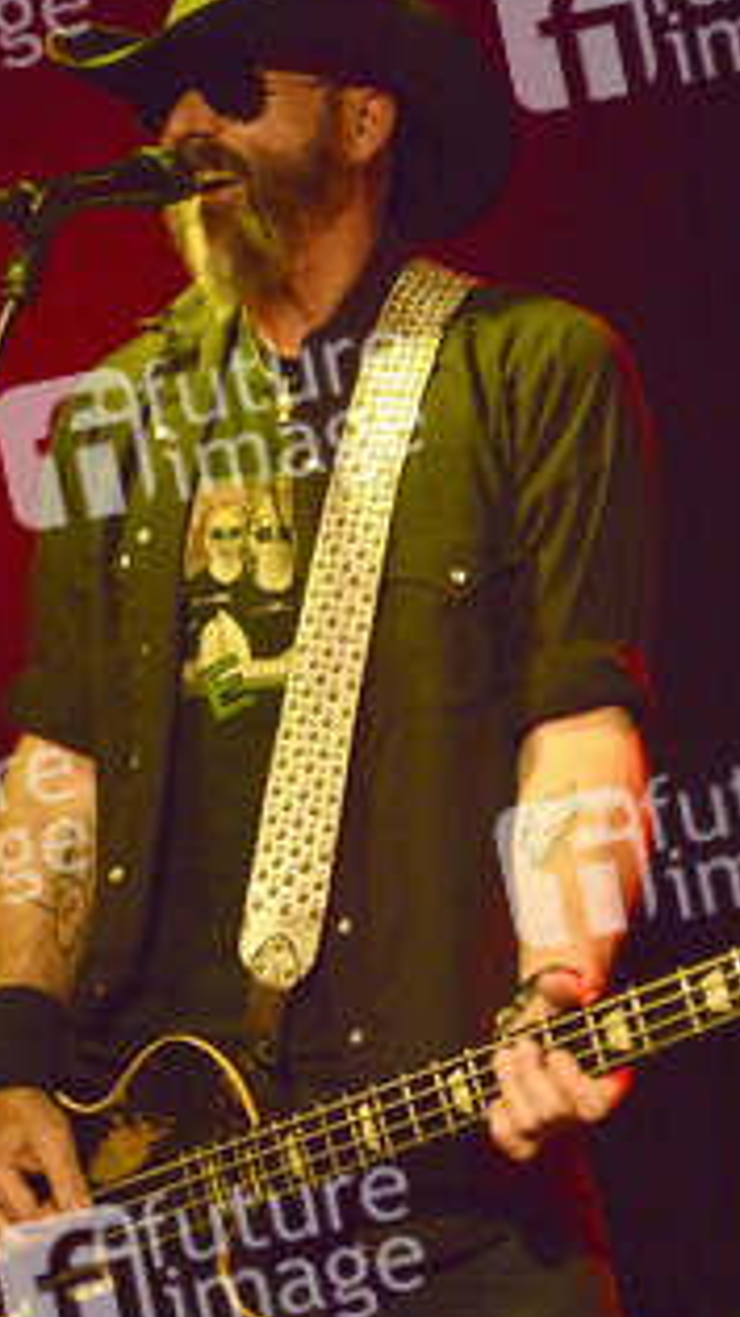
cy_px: 640
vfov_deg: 22.9
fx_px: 3247
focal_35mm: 93
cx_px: 330
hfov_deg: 13.0
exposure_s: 1/160
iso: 10159
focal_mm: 70
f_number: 2.8
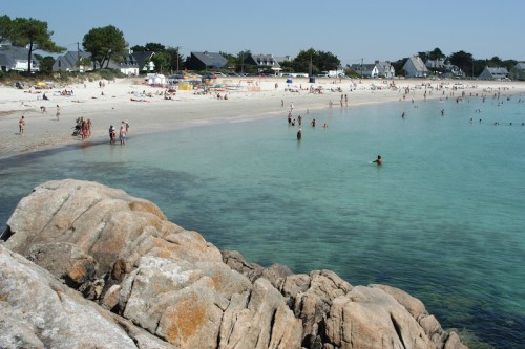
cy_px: 174
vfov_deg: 31.9
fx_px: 612
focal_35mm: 42
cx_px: 262
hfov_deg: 46.4
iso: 200
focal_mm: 28
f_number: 11
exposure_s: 1/500
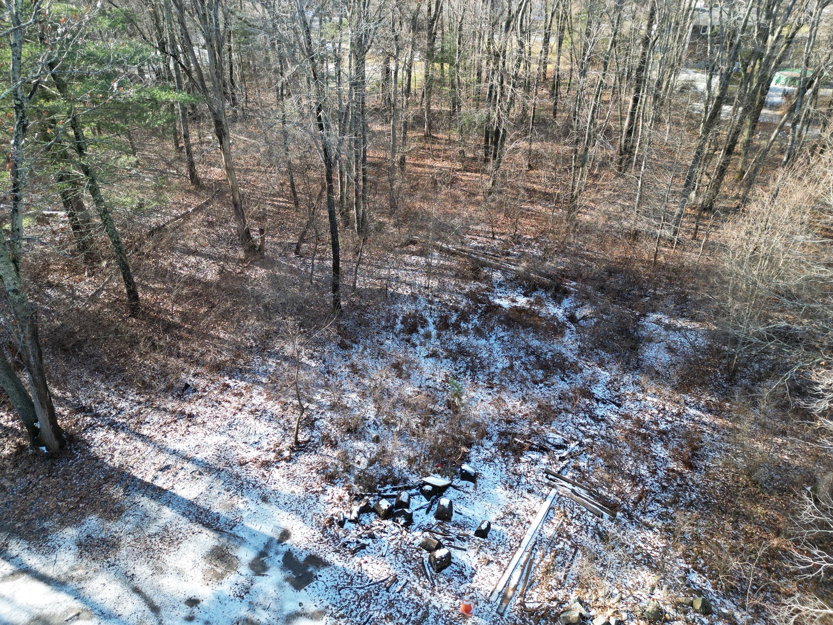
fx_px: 578
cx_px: 416
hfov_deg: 71.6
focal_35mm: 24
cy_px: 312
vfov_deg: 56.8
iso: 200
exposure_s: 1/400
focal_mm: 6.72
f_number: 1.7
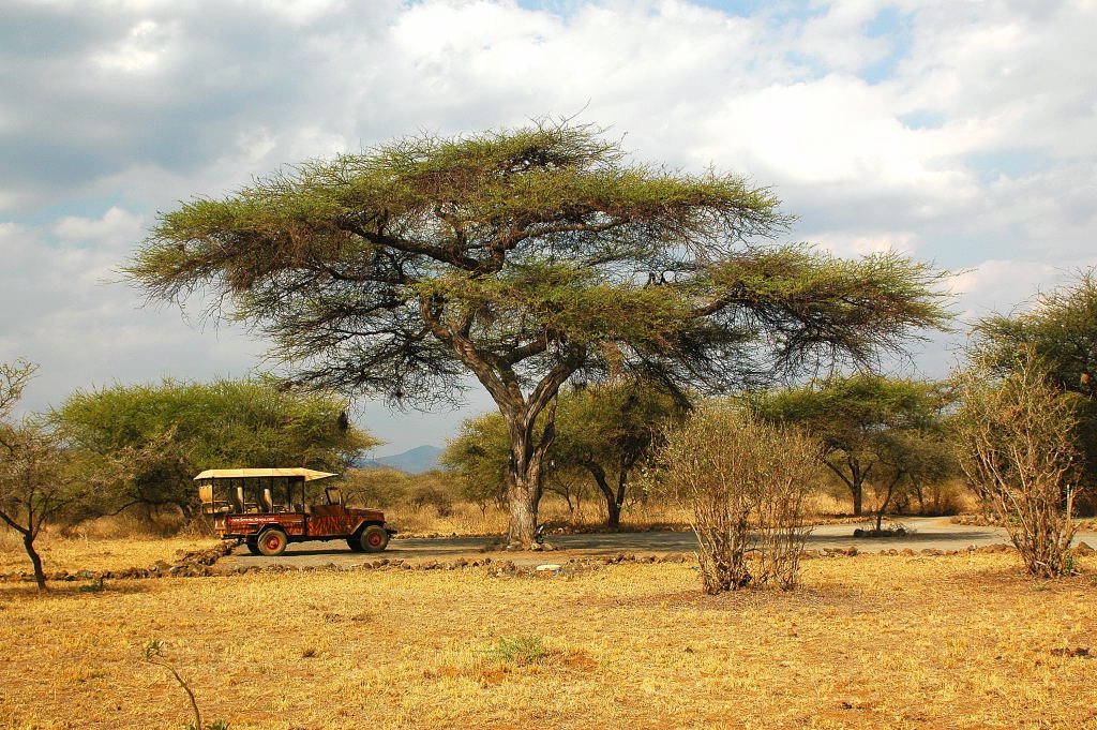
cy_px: 365
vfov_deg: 31.8
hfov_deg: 46.4
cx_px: 548
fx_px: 1279
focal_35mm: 42
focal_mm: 28
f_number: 11
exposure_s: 1/350
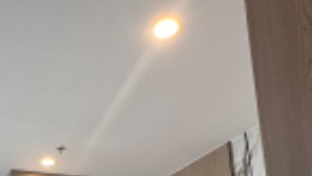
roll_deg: -0.3
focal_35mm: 49
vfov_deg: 21.2
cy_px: 253
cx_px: -2
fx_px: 406
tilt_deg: +11.3
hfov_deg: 37.5
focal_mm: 1.57
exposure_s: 1/50
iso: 160
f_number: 1.8
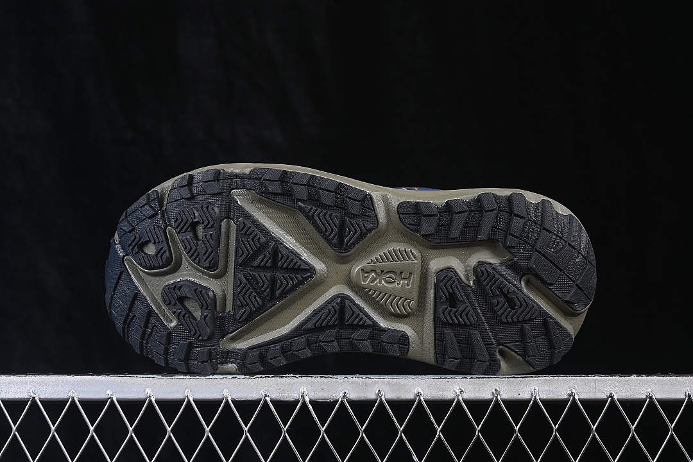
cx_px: 346
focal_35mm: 75
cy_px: 231
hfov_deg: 27.0
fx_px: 1444
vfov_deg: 18.2
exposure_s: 1/80
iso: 160
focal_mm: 50
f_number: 6.3
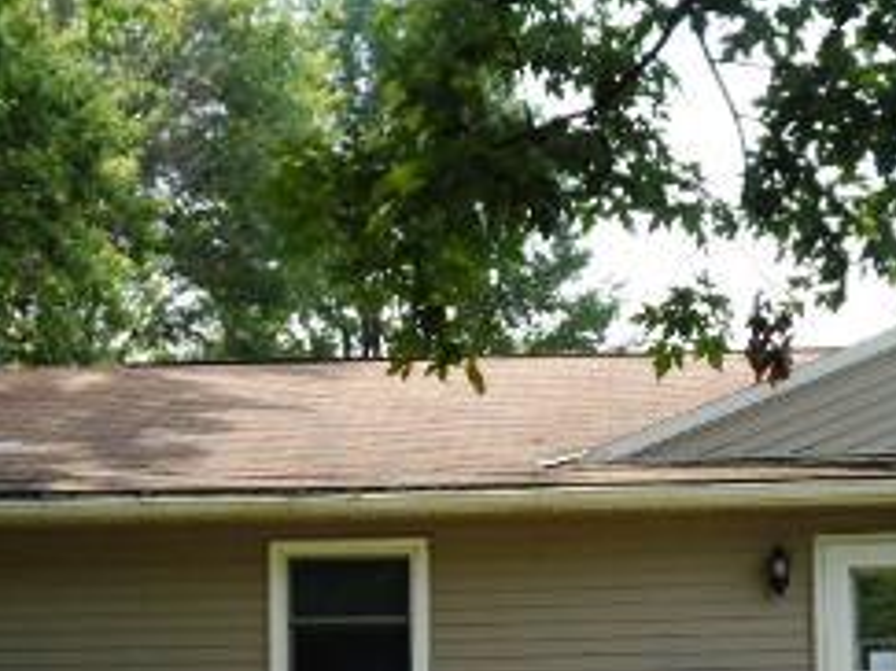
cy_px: 494
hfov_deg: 24.6
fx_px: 2044
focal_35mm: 79
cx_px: 583
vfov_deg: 18.5
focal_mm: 5.5
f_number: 2.7
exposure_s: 1/500
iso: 100
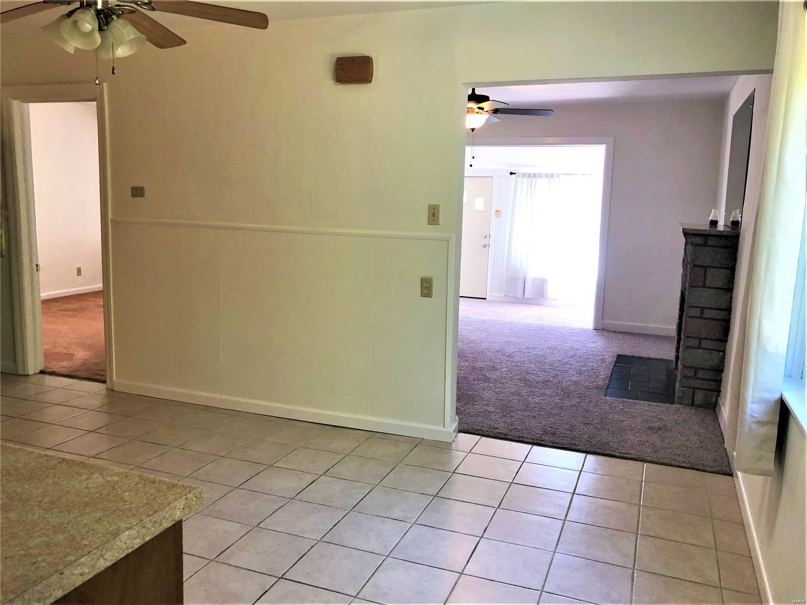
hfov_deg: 63.5
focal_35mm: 28
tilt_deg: -8.3
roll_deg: -0.2
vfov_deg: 49.7
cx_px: 404
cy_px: 302
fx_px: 653
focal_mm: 3.99
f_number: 1.8
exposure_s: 1/30
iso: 32
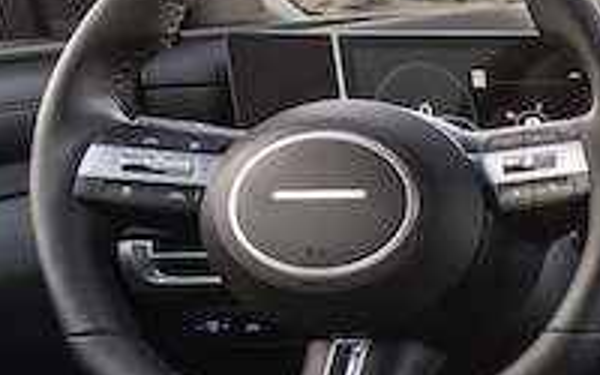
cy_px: 416
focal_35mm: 61
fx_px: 997
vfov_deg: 20.3
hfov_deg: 24.2
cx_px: 951
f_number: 4.5
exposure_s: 1/40
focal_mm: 15
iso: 200
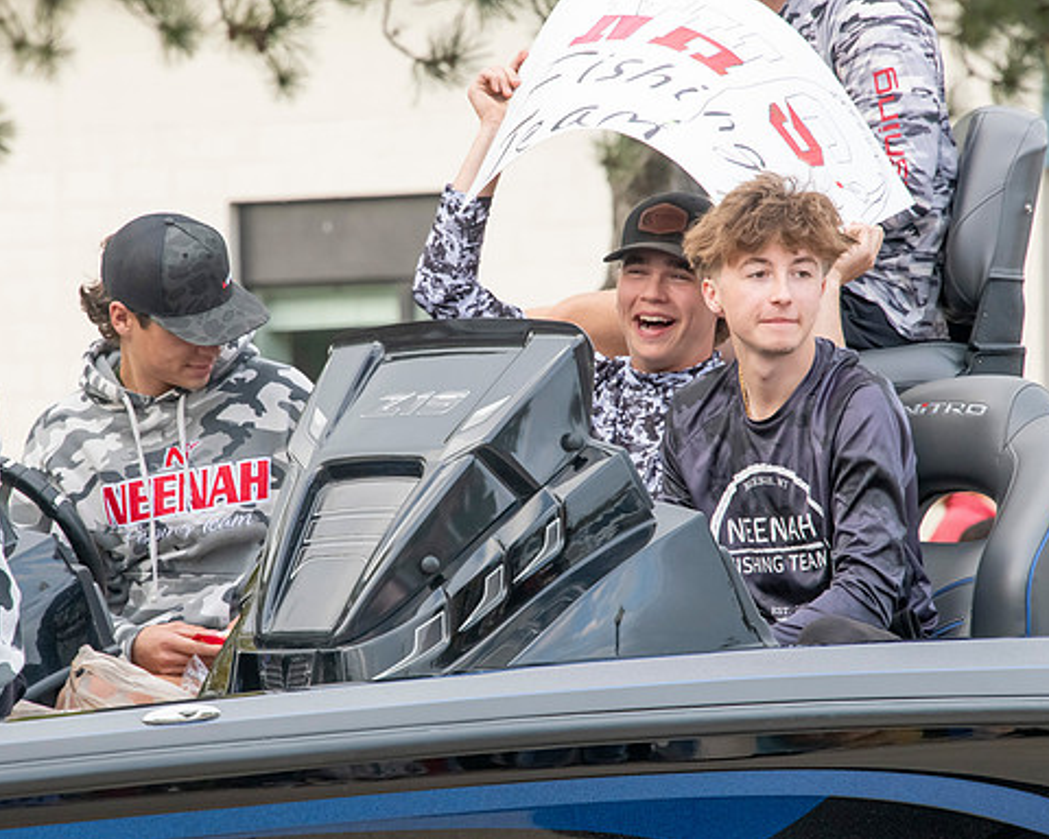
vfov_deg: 4.6
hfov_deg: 5.7
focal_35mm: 340
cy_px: 421
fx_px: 10556
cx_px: 487
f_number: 11
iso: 3200
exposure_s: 1/250
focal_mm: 300
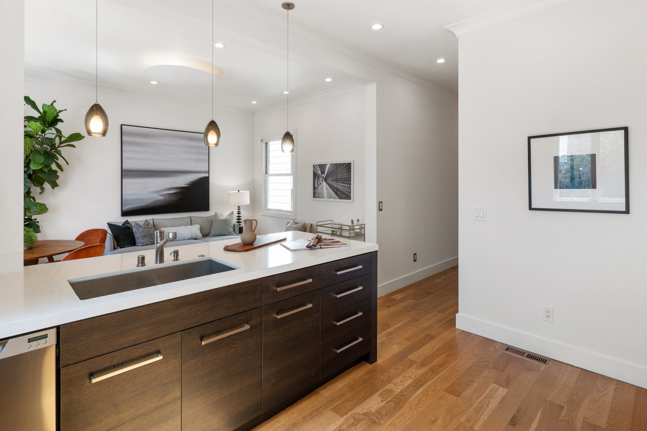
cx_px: 324
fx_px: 314
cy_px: 216
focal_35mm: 18
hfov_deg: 91.6
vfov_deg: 68.8
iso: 400
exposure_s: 1/25
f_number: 11
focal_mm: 17.5
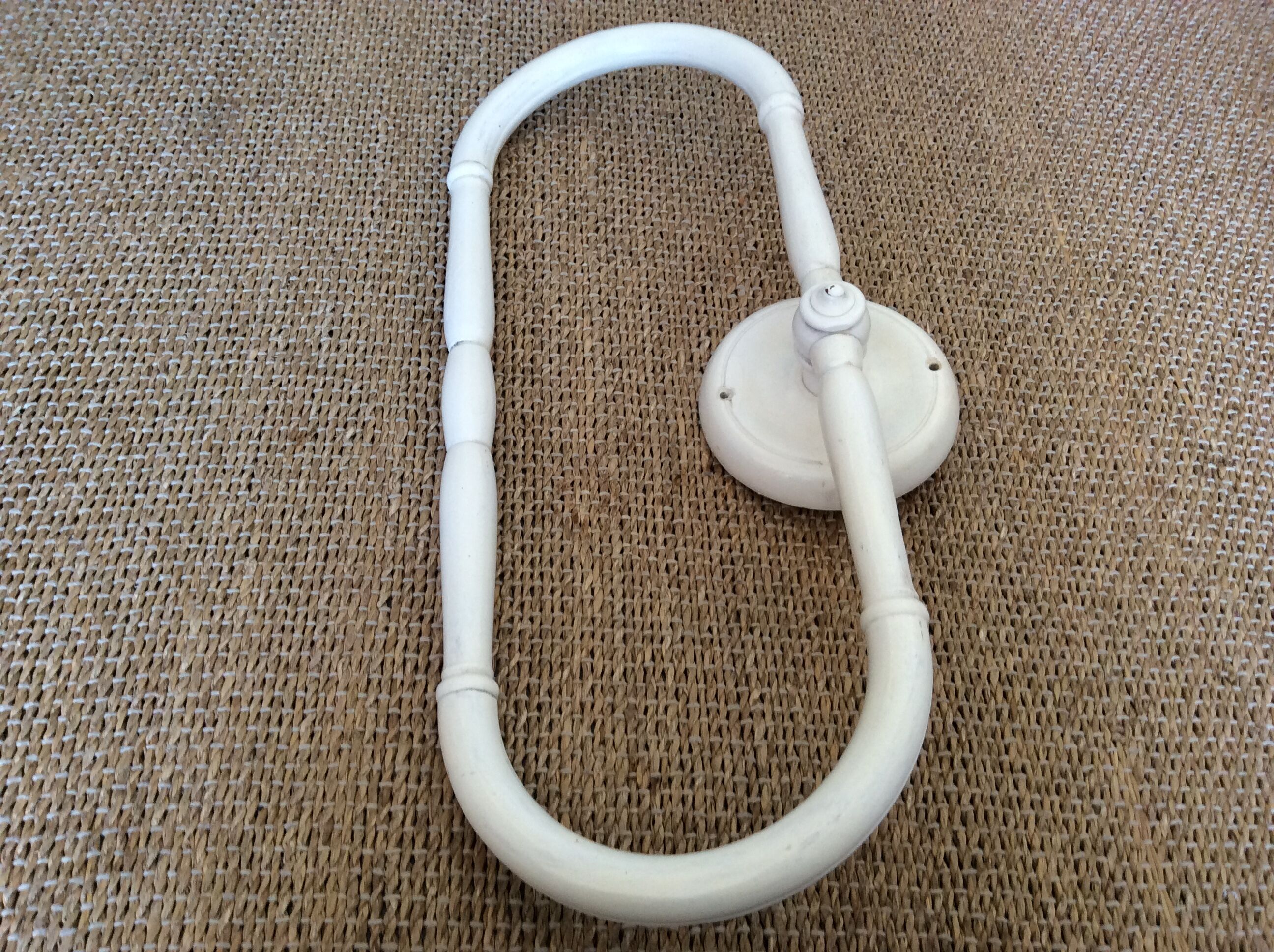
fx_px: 1176
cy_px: 476
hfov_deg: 56.9
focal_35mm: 32
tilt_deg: -55.1
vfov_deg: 44.1
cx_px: 637
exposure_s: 1/25
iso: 64
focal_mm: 3.3
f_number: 2.4
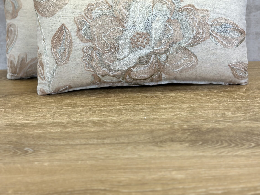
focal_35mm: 65
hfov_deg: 29.8
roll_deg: +2.8
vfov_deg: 22.3
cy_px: 37
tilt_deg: -12.7
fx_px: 488
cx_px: 128
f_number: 1.78
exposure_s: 1/201
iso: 80
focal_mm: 6.86
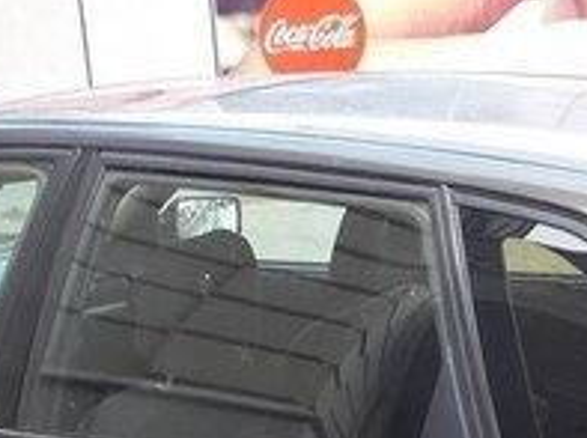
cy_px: 556
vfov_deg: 15.0
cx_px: 319
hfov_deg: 20.9
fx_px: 1591
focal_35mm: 94
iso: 40
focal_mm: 3.7
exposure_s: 1/121
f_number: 1.9
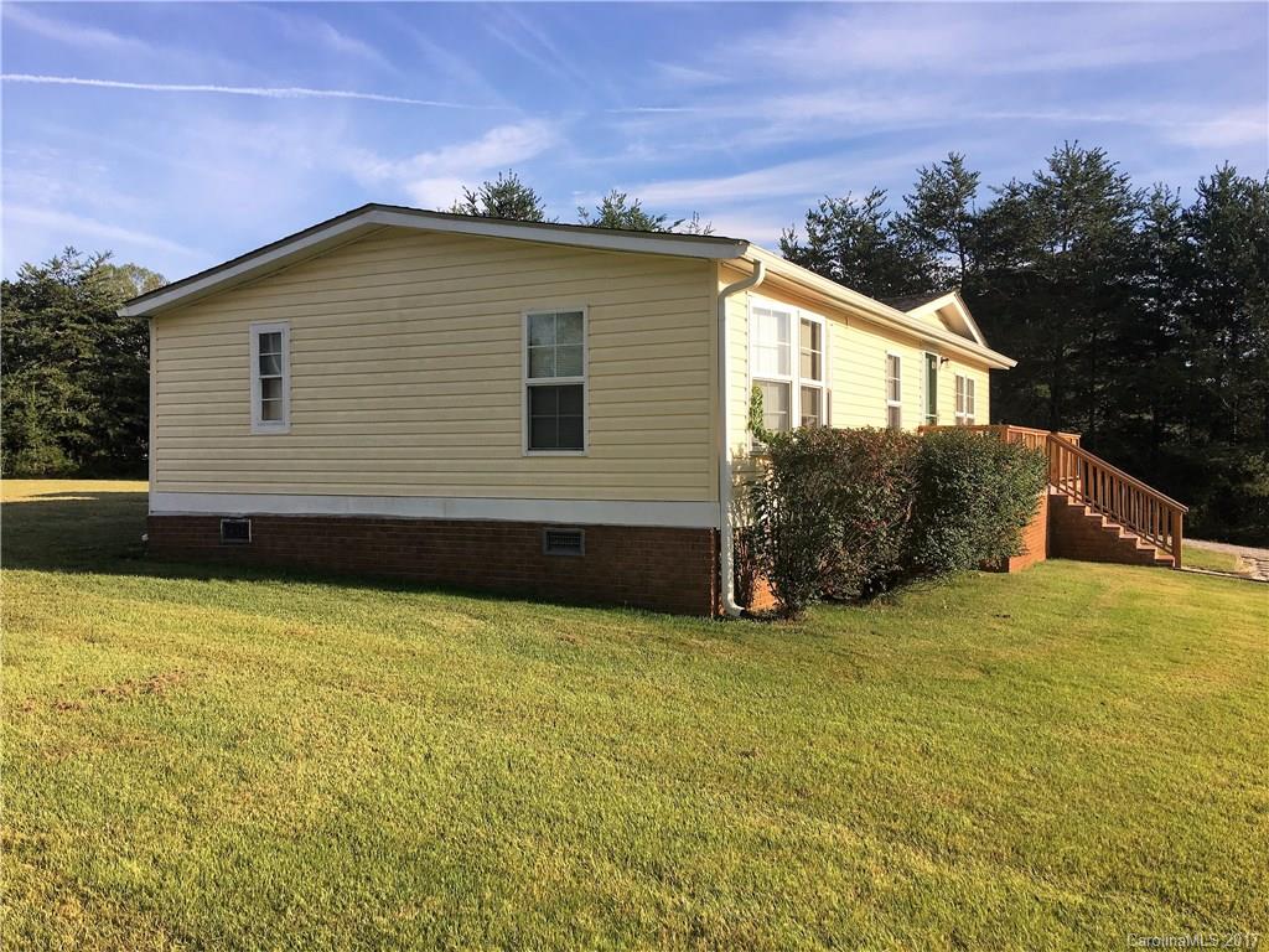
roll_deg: +0.7
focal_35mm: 29
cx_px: 634
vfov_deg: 48.2
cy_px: 476
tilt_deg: +1.2
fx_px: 1063
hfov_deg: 61.7
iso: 25
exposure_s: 1/1183
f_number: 2.2
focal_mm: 4.15
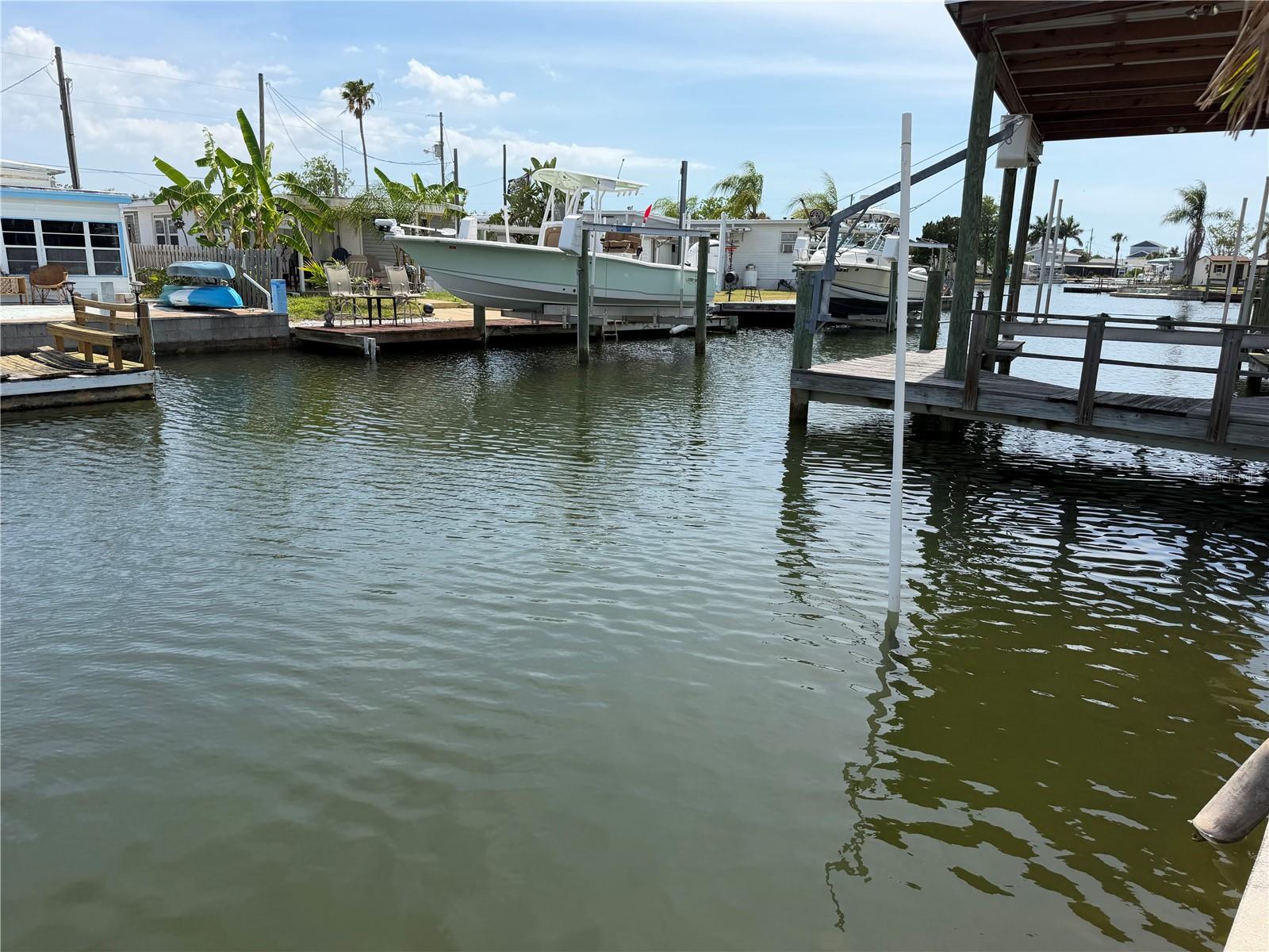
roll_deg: -1.3
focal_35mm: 24
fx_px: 880
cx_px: 634
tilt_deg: -14.2
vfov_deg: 56.8
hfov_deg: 71.6
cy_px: 476
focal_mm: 6.76
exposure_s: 1/4405
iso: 80
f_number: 1.78
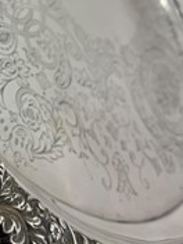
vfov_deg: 32.0
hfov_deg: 23.5
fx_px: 416
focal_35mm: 59
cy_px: 54
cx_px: -10
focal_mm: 5.1
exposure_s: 1/100
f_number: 1.6
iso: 40
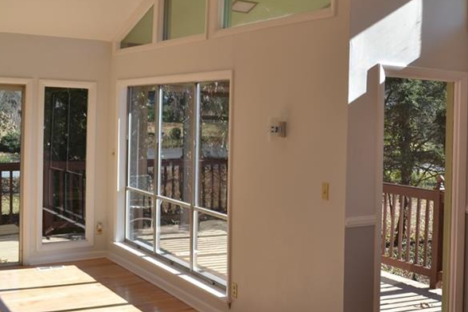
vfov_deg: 28.5
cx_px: 371
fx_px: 611
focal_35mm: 47
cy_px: 114
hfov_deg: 40.3
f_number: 6.3
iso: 100
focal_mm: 18
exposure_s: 1/125
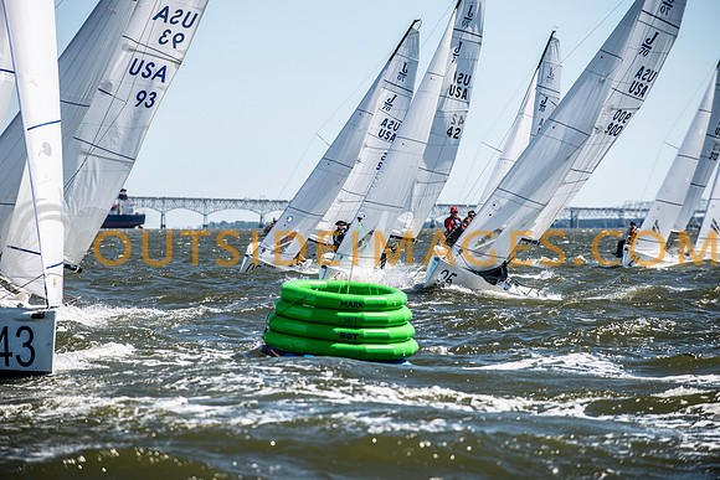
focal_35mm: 200
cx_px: 360
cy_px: 240
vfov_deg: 6.9
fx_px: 4005
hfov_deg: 10.3
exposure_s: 1/2000
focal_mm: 200
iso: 320
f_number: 5
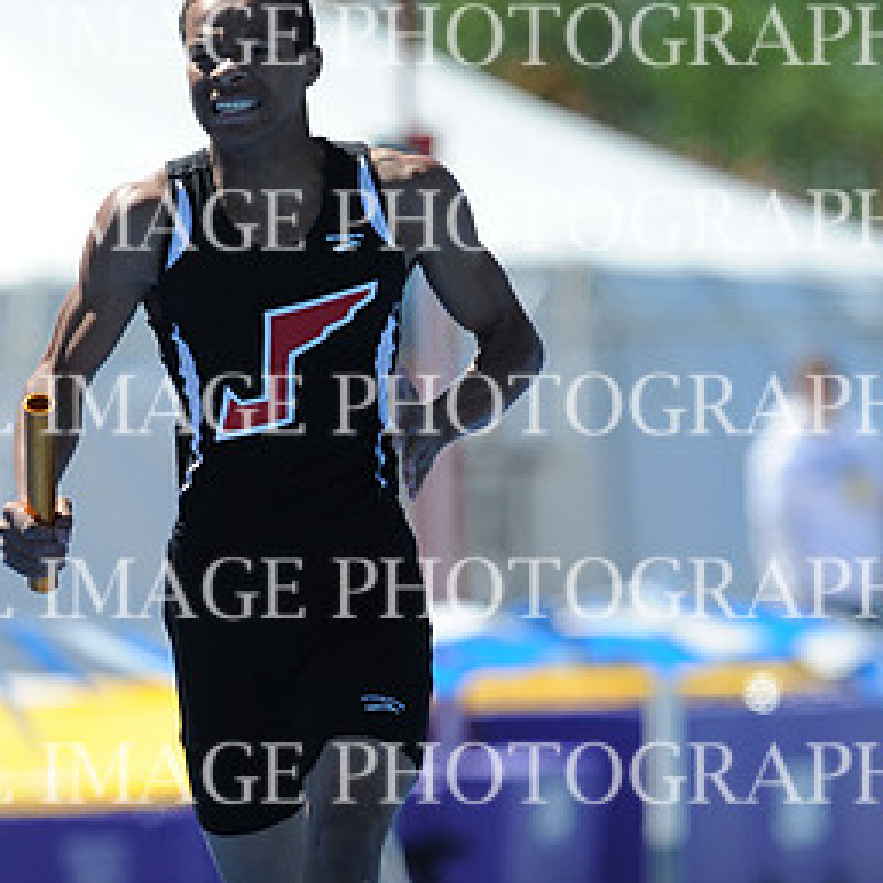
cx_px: 309
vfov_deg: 2.3
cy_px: 495
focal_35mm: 767
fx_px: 22135
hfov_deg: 2.3
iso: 320
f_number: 5.6
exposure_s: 1/1600
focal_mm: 400
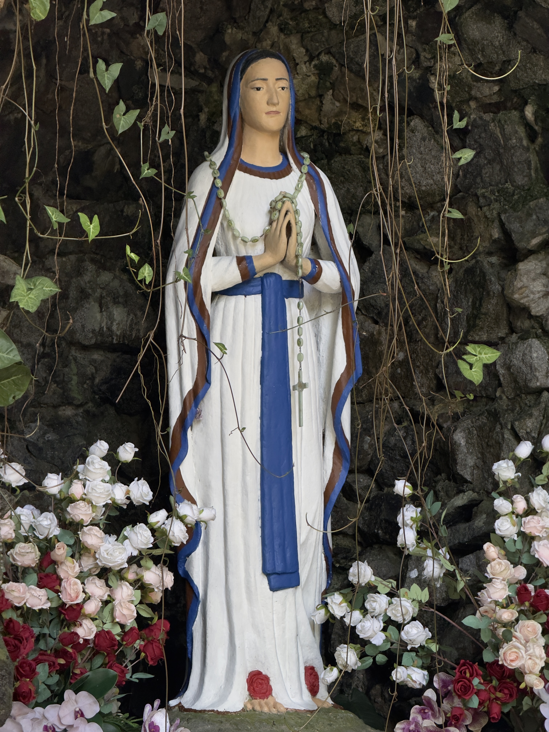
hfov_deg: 12.3
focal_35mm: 120
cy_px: 366
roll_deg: -0.3
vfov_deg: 16.4
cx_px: 274
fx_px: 2538
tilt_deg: +7.8
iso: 400
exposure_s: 1/99
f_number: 2.8
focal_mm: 15.66
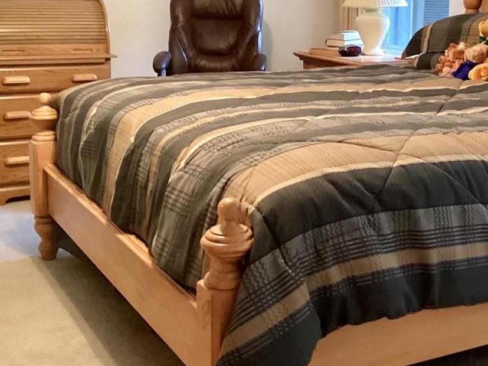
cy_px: 96
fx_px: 846
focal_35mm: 60
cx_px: 398
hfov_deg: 31.3
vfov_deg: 24.2
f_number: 2.4
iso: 400
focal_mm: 3.3
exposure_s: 1/30
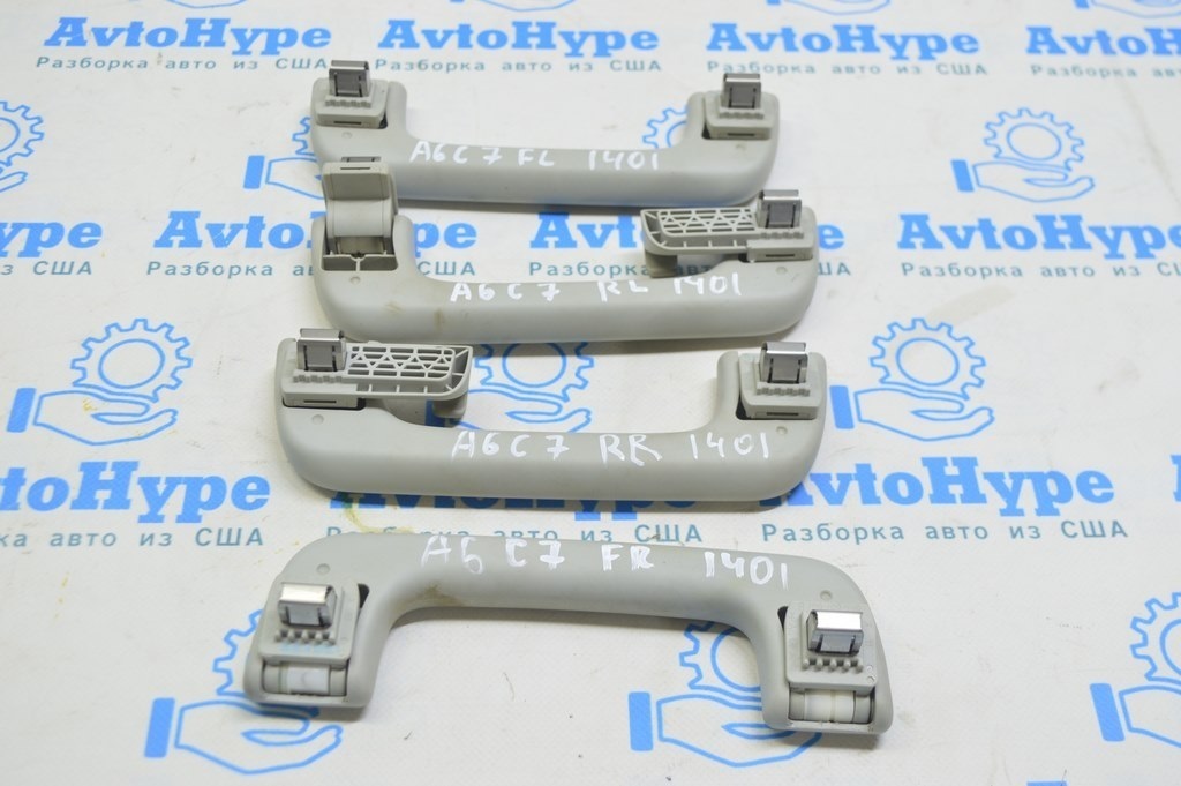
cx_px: 590
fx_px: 1475
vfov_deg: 29.8
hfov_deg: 43.6
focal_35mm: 45
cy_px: 393
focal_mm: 30
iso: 400
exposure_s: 1/20
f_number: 5.6
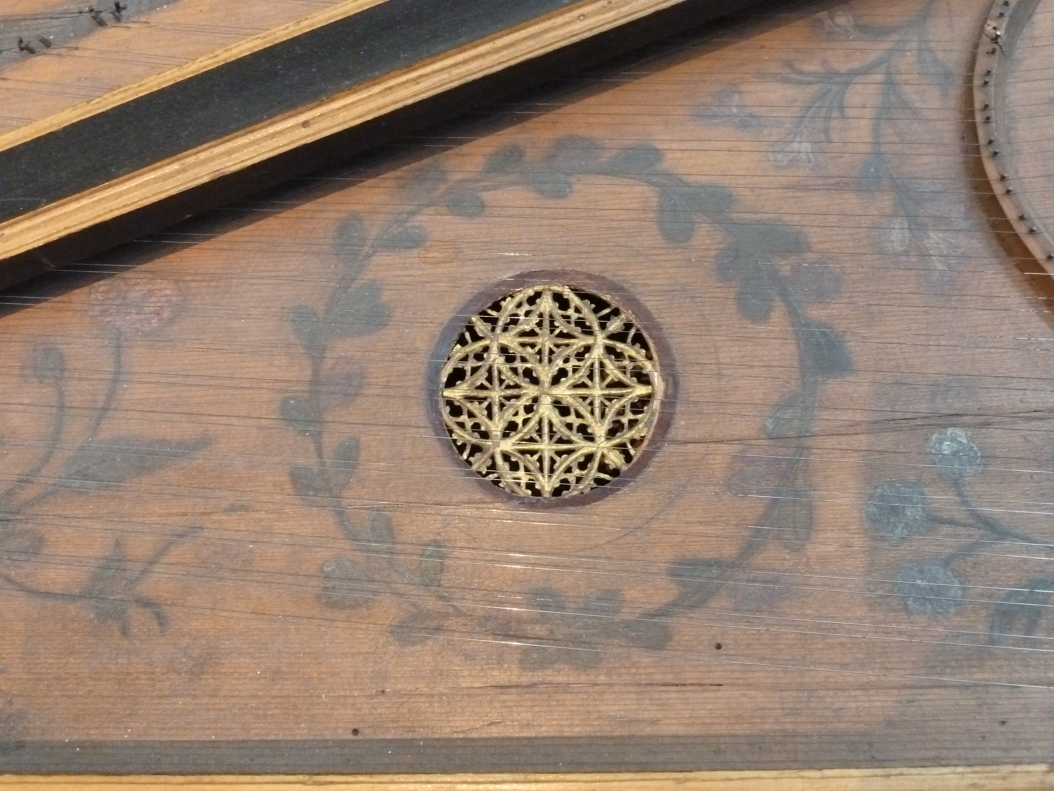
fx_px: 1066
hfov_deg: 52.6
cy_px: 396
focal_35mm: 35
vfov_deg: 40.7
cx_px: 527
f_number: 3.5
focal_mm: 5.7
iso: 800
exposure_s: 1/30
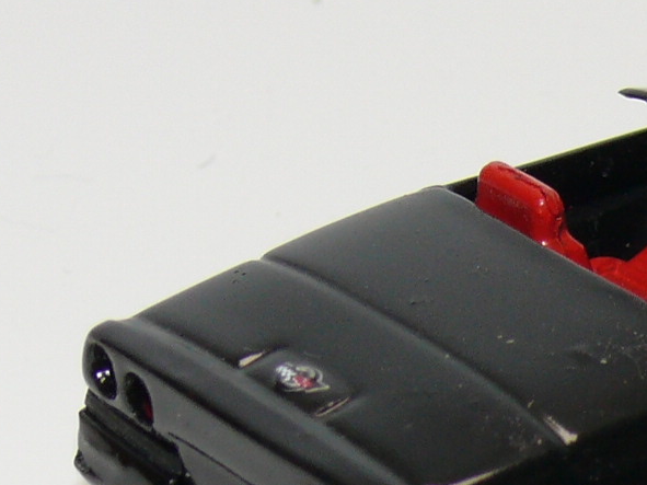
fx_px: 5569
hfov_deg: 6.6
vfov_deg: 5.0
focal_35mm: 298
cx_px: 754
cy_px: 265
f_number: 4
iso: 100
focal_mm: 13.9
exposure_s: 1/30
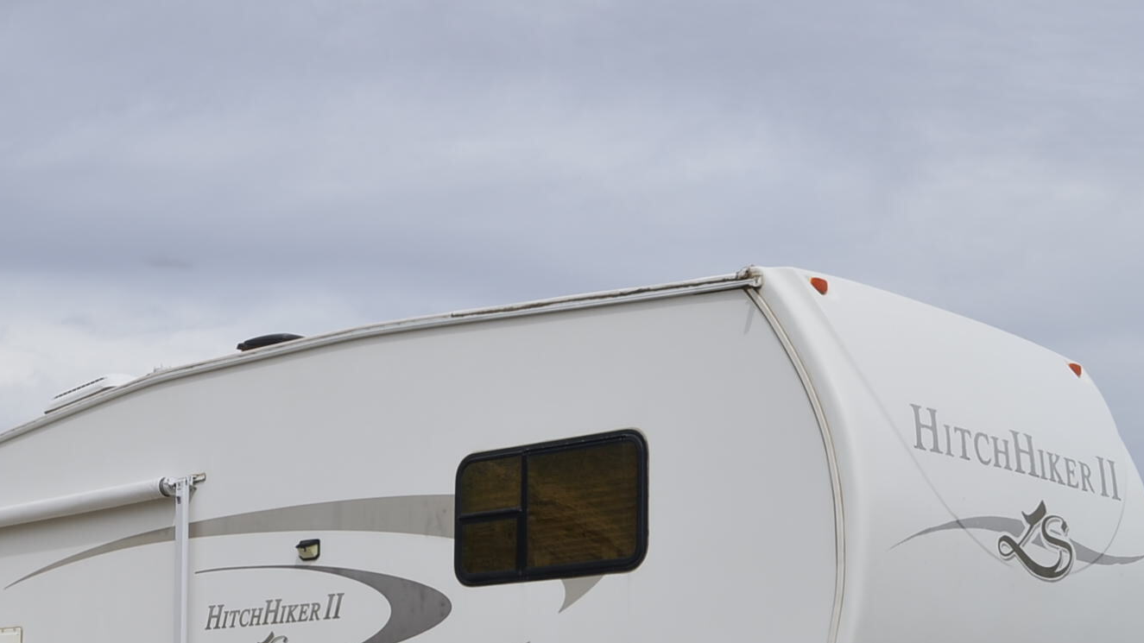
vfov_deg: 16.8
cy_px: 684
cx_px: 434
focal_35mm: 70
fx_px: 2123
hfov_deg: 30.0
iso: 100
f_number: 11
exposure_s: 1/125
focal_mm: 24
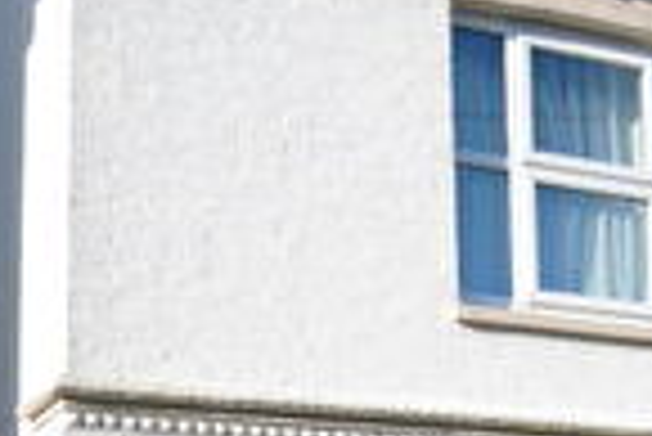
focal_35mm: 94
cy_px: 485
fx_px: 1712
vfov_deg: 14.2
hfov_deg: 21.5
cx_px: 427
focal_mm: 13
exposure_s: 1/500
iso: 100
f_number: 4.5
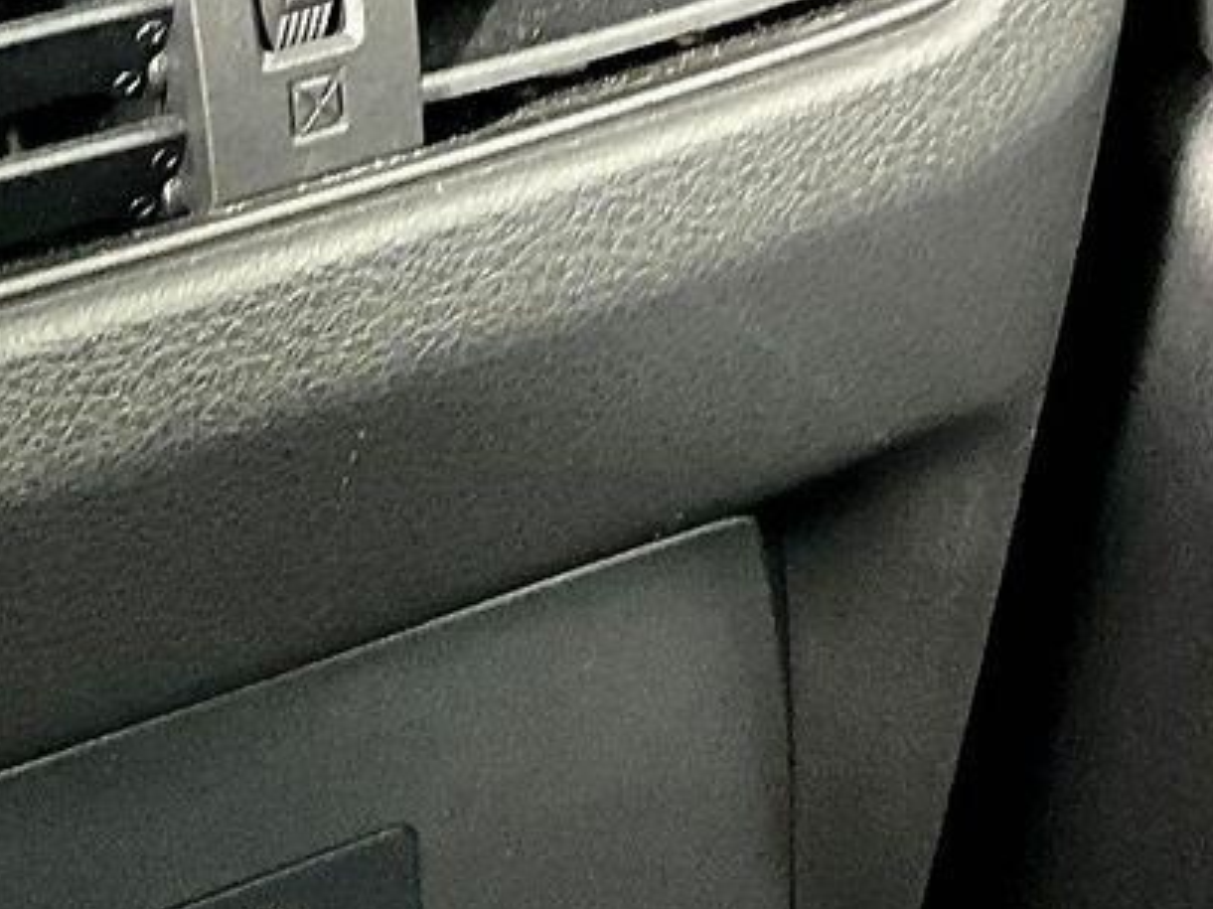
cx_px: 167
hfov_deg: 17.1
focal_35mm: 114
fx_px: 3994
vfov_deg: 12.9
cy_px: 235
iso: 640
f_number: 1.8
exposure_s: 1/27
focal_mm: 3
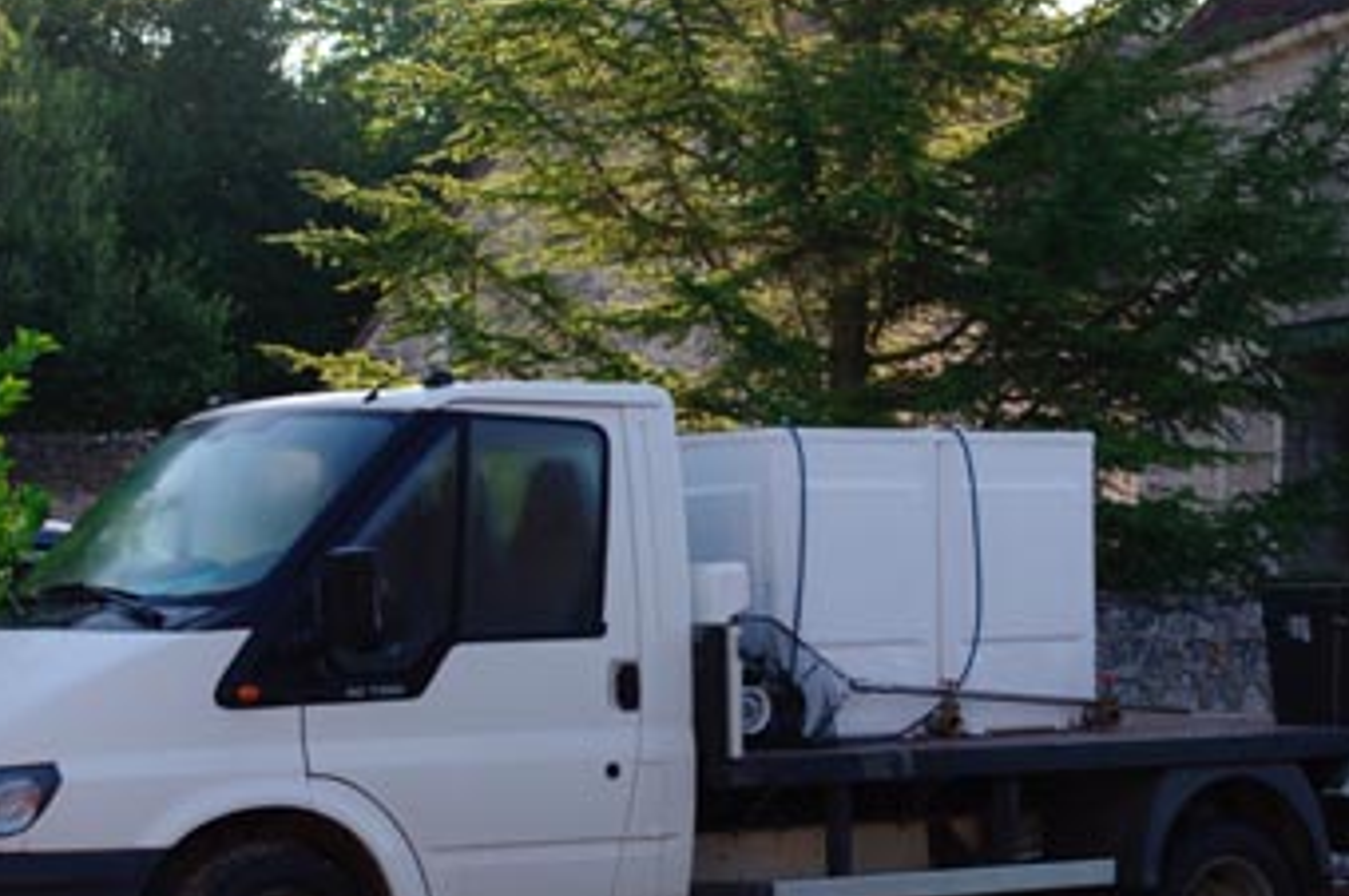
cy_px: 515
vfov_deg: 16.0
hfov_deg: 23.9
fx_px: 3182
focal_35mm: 85
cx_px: 615
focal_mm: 40
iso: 200
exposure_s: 1/200
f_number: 7.1
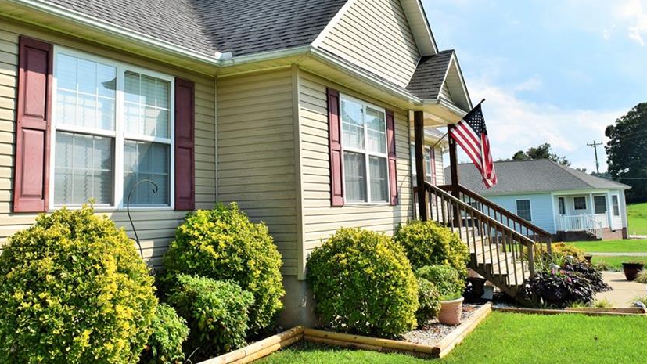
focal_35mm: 35
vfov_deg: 33.2
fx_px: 600
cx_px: 311
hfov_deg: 56.6
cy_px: 99
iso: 200
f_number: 10
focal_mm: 18
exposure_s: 1/400
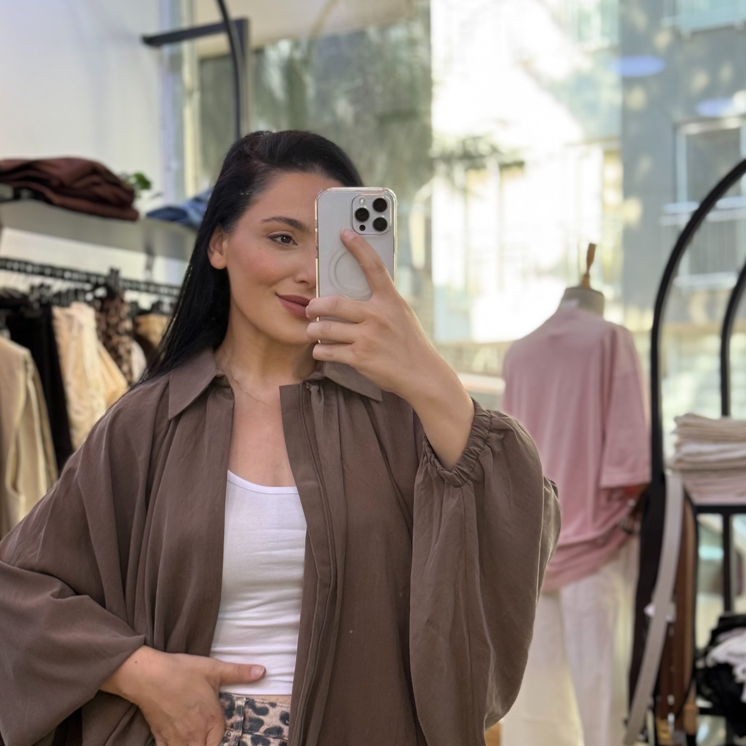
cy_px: 539
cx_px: 329
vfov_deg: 24.1
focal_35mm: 71
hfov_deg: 24.3
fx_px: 1731
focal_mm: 6.76
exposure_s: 1/100
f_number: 1.78
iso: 64
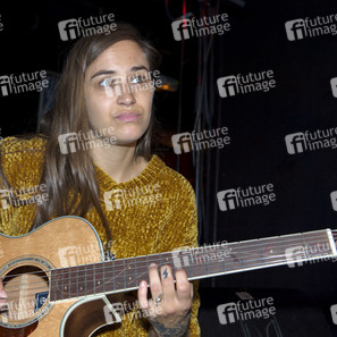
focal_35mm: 54
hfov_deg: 31.3
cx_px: 102
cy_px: 169
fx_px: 595
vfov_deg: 31.6
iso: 800
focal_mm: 42
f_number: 5
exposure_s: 1/250
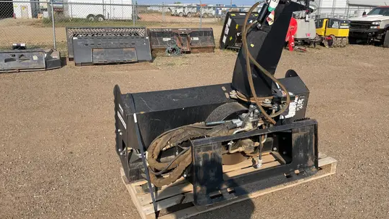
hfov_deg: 66.1
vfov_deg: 40.1
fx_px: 299
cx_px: 192
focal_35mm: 29
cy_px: 99
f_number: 1.6
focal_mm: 4.2
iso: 32
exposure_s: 1/2882
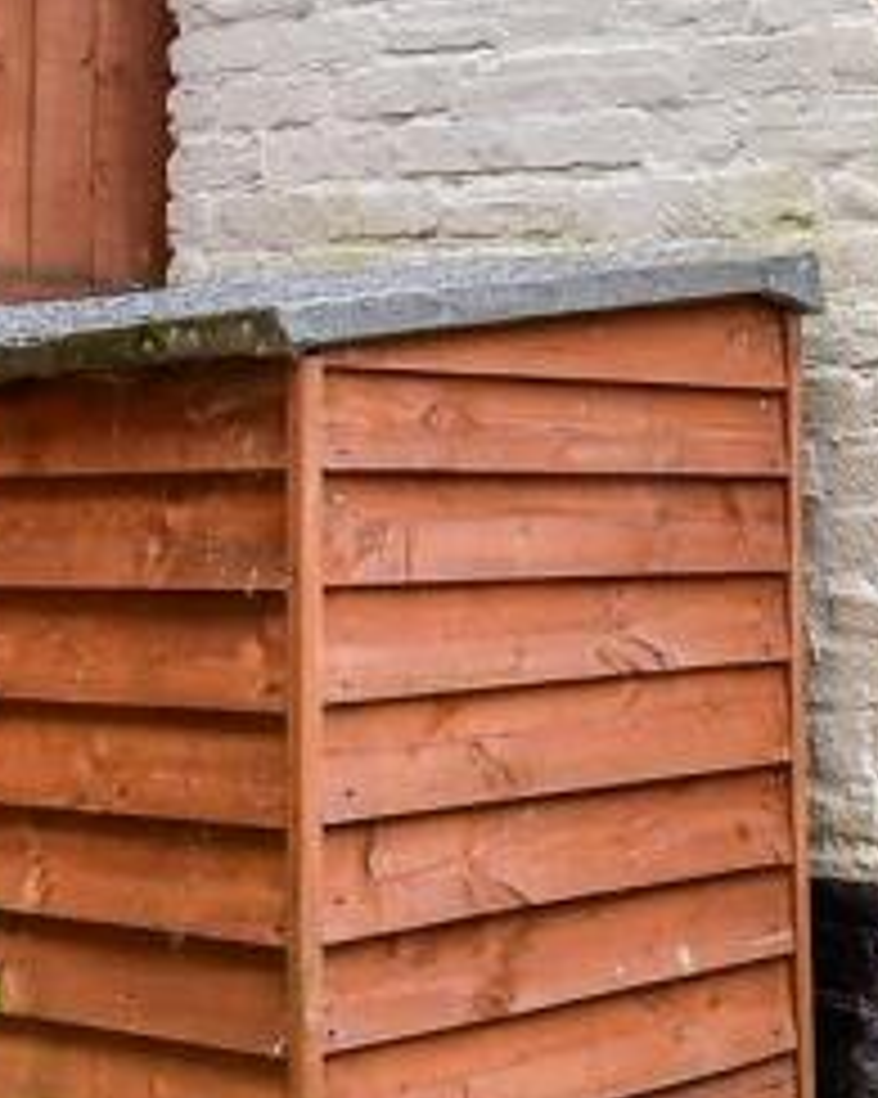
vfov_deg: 31.9
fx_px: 1918
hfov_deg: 16.3
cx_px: 1950
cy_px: 479
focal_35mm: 59
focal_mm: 10
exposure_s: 1/50
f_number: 8
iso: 400
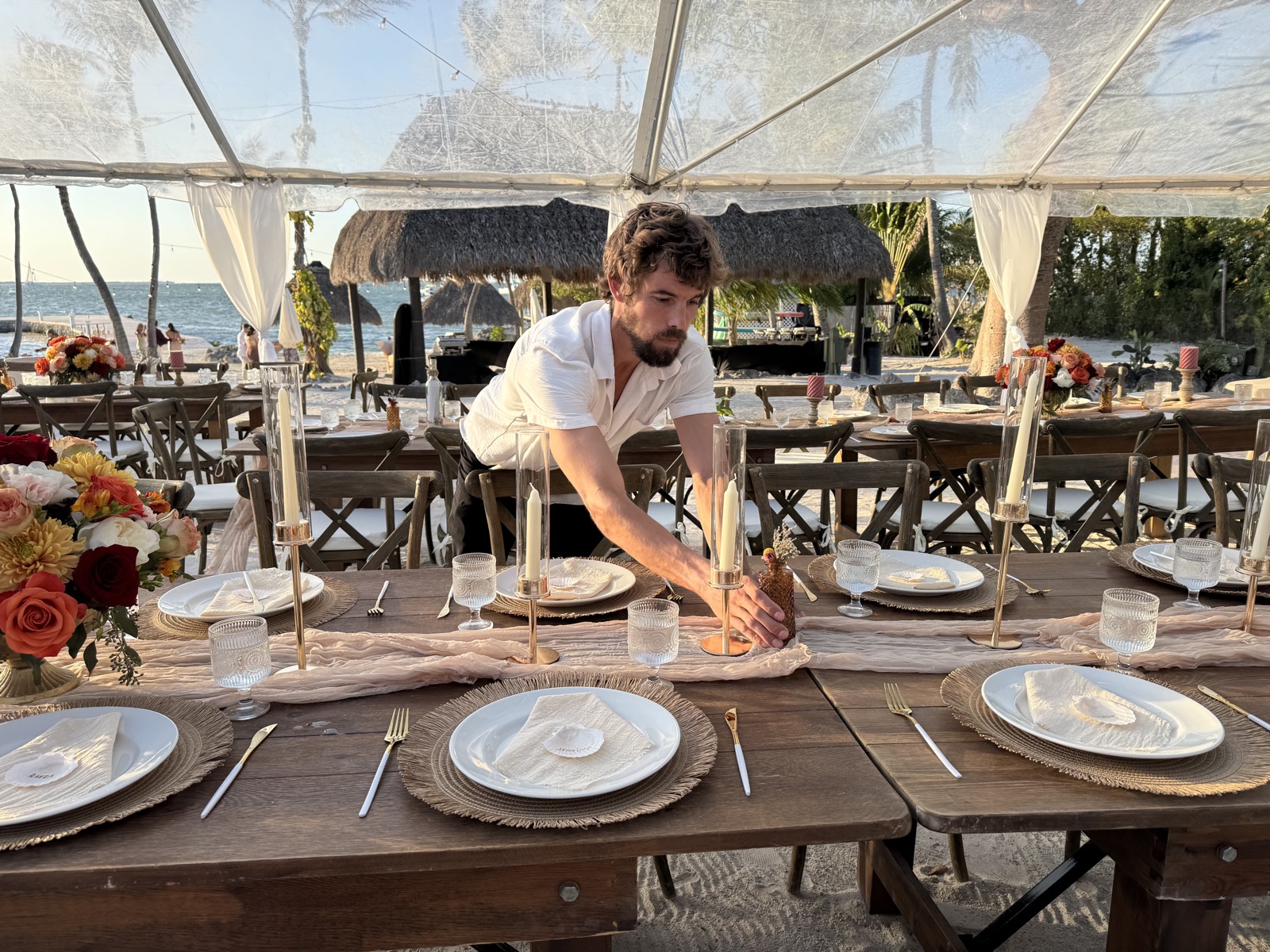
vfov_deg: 56.8
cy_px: 476
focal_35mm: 24
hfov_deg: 71.6
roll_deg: -0.5
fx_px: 881
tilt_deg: -13.5
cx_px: 635
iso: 80
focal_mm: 6.76
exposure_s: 1/938
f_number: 1.78
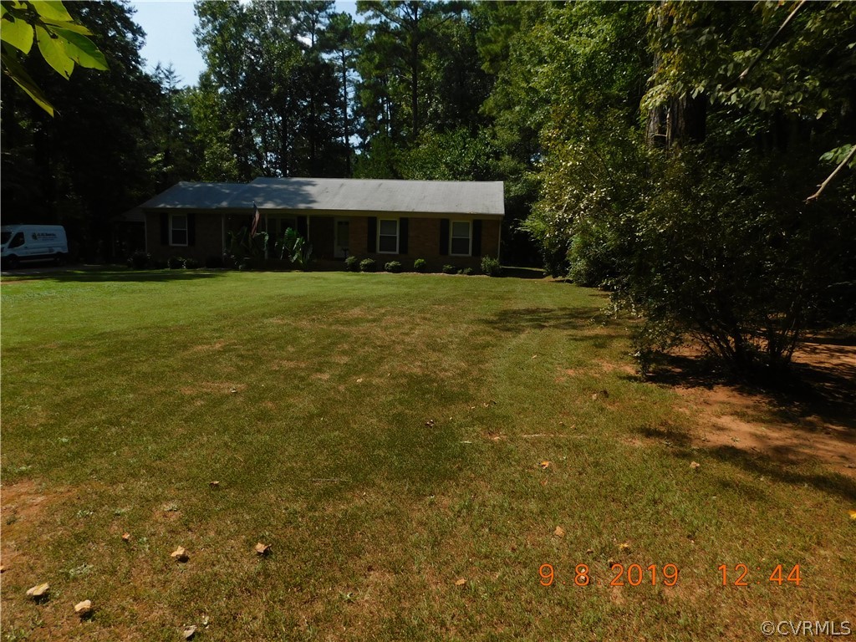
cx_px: 428
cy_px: 321
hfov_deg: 73.9
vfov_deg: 58.9
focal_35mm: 23
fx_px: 569
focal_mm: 4
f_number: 6
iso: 125
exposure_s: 1/400
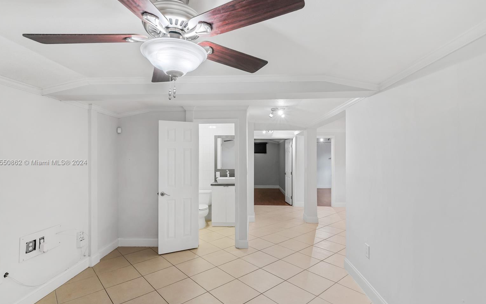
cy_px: 163
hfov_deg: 94.4
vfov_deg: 67.9
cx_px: 239
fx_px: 225
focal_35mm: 17
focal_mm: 16
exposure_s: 1/60
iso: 640
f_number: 7.1
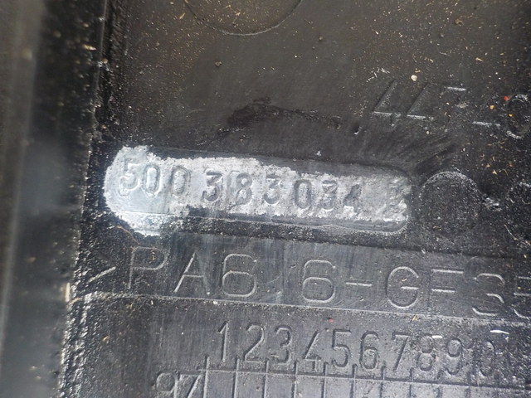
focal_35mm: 30
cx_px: 266
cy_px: 199
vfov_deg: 46.8
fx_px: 460
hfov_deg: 60.0
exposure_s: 1/20
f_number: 3.3
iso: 400
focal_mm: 4.1
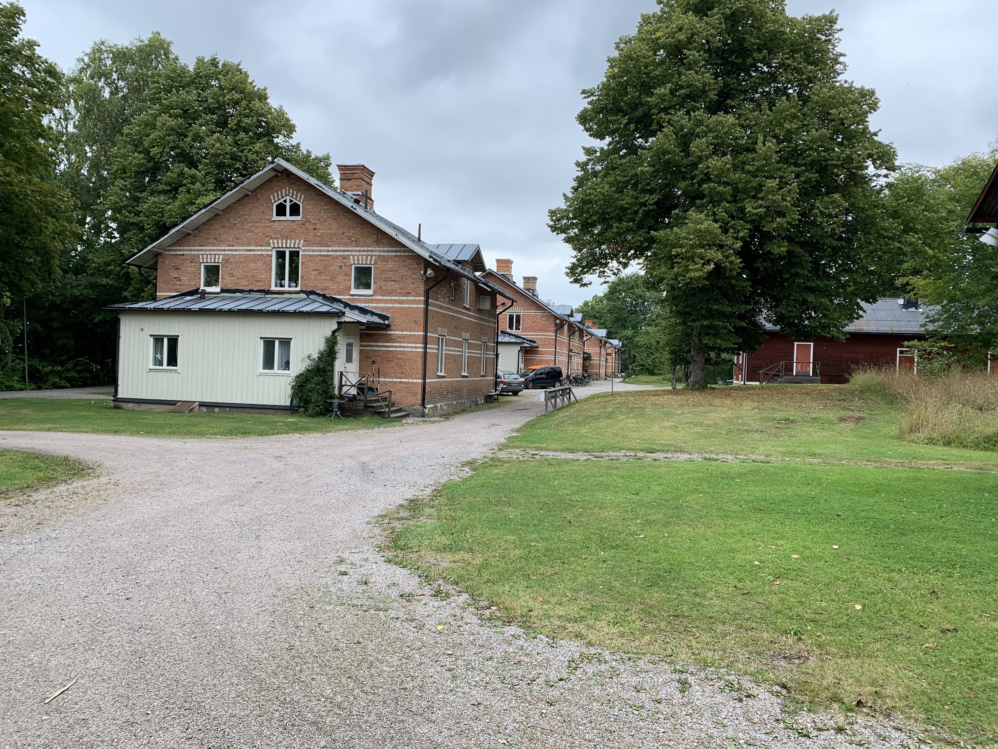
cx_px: 499
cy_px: 374
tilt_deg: -1.3
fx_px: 750
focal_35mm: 26
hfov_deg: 67.3
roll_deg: -1.7
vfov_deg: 53.1
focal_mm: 4.25
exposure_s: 1/122
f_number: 1.8
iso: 32
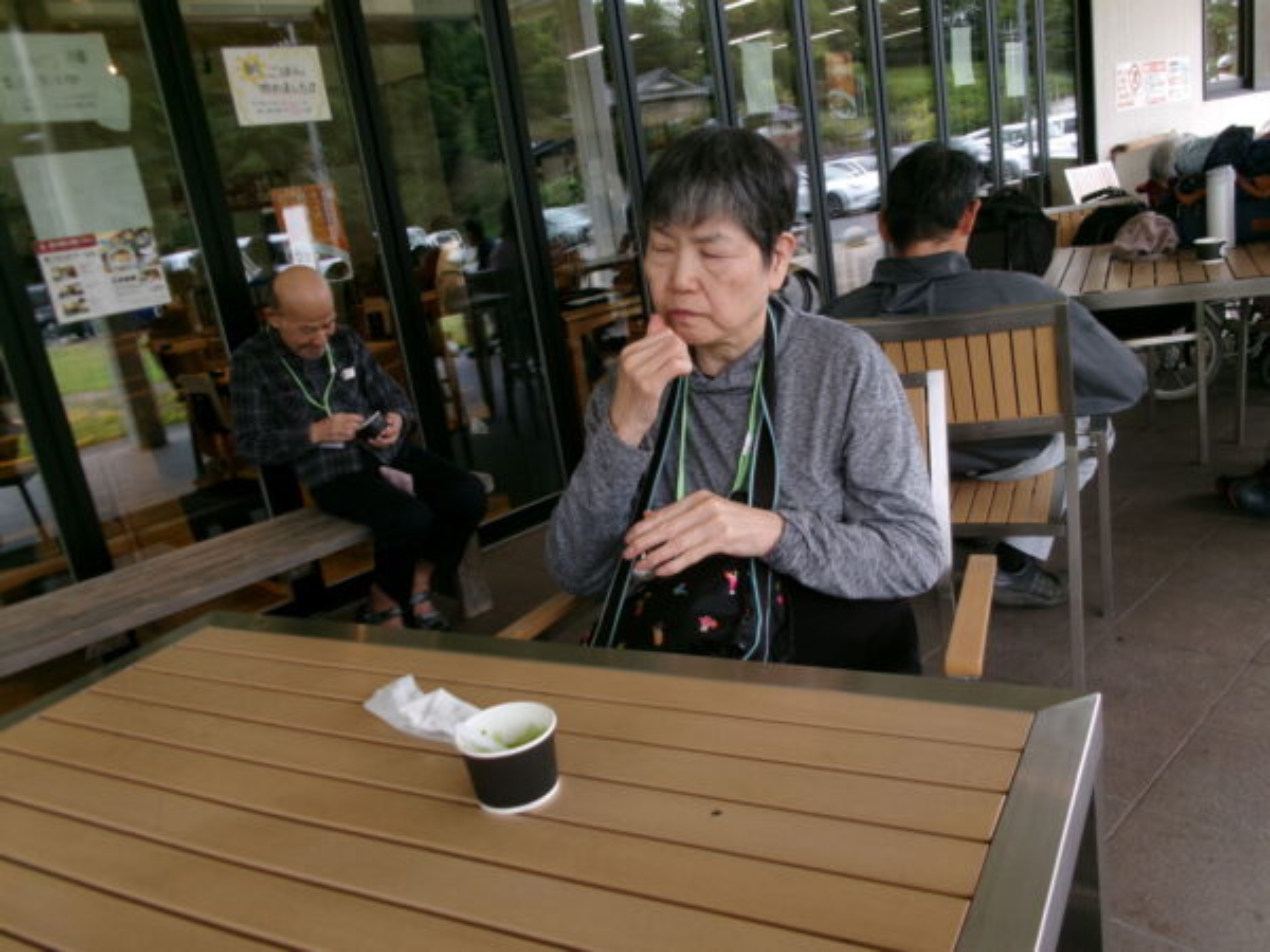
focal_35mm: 28
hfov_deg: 63.4
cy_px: 476
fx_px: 1027
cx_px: 635
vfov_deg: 49.7
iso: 100
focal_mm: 5.1
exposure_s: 1/90
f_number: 3.9
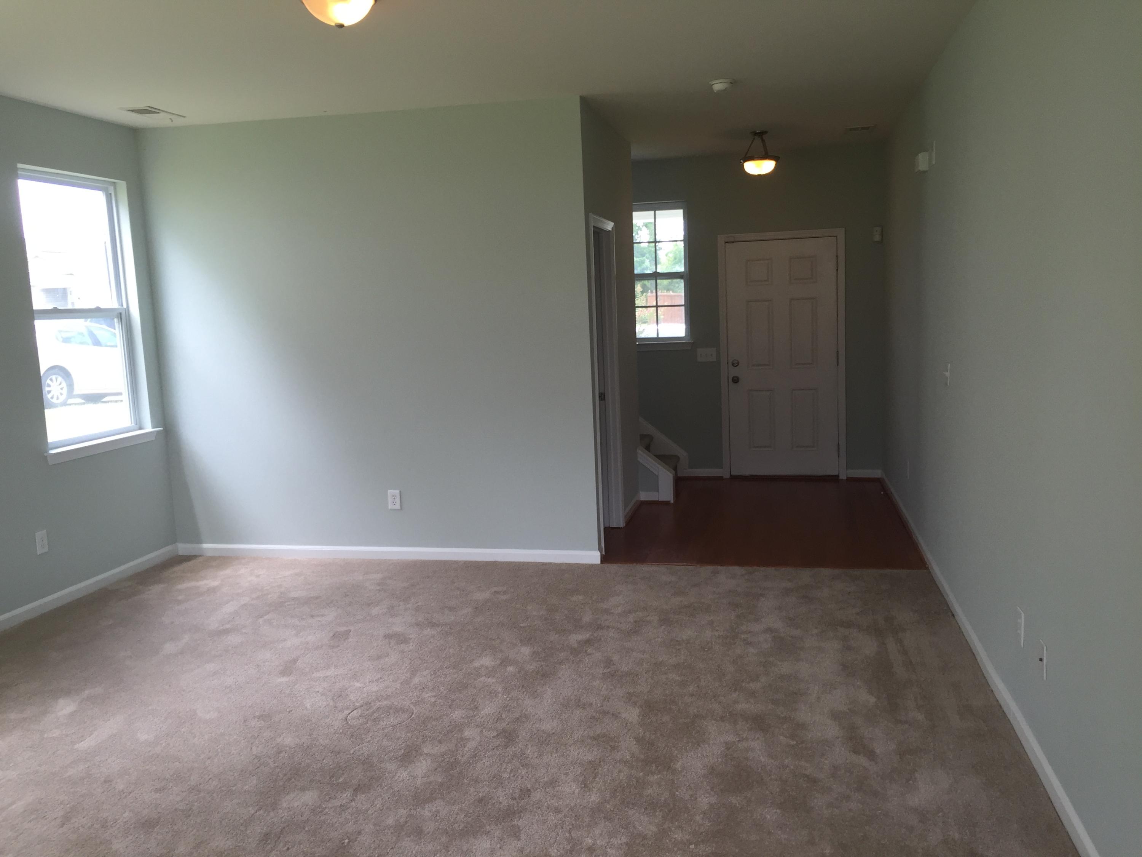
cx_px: 571
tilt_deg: -7.3
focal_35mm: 29
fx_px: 957
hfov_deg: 61.7
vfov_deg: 48.2
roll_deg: +1.3
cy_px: 428
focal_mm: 4.15
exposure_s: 1/120
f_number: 2.2
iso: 50
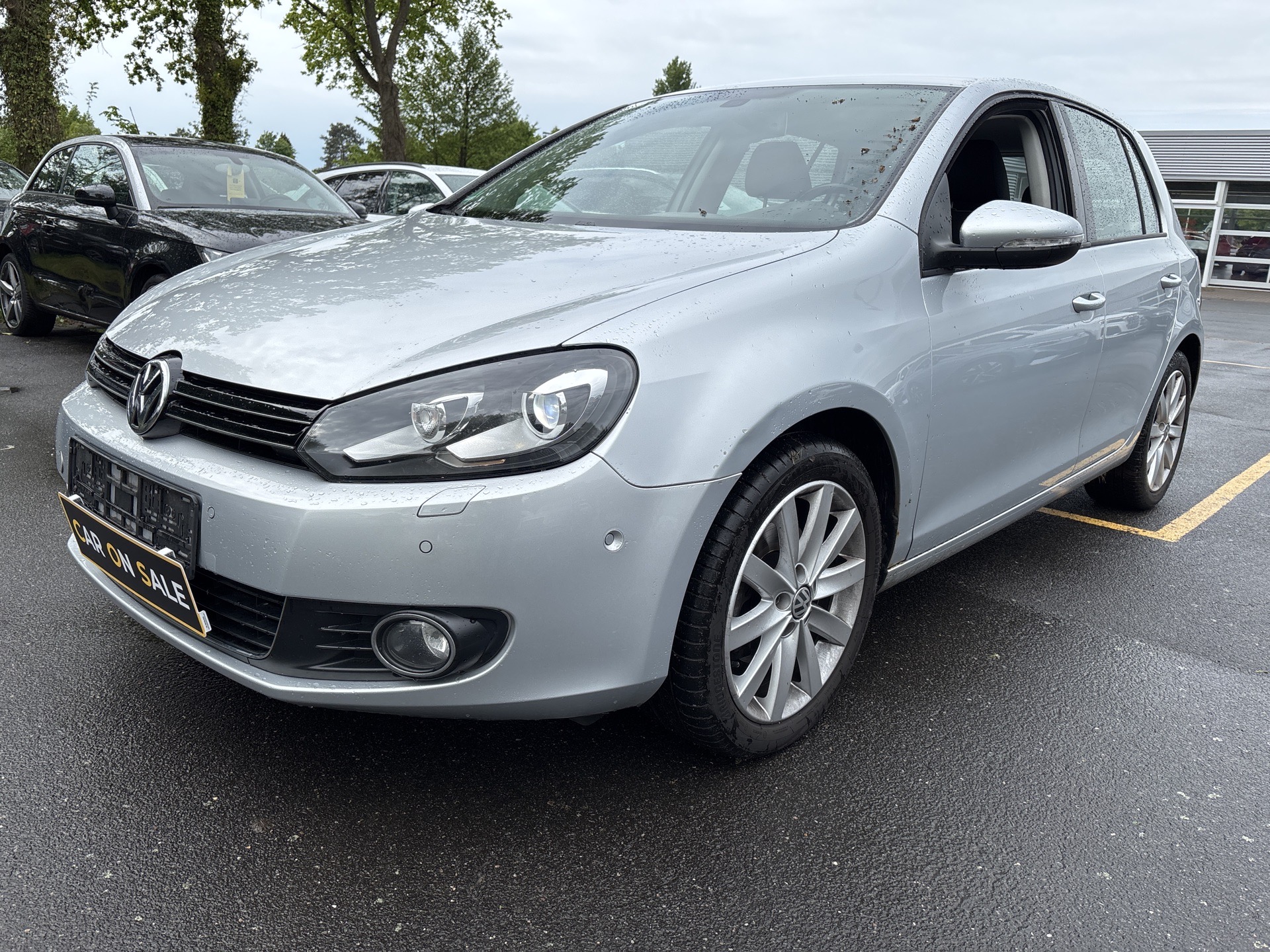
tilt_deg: -15.4
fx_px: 954
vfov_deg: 53.1
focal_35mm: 26
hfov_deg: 67.3
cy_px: 476
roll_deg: -2.5
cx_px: 635
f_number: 1.6
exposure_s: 1/1499
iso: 50
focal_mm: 5.96
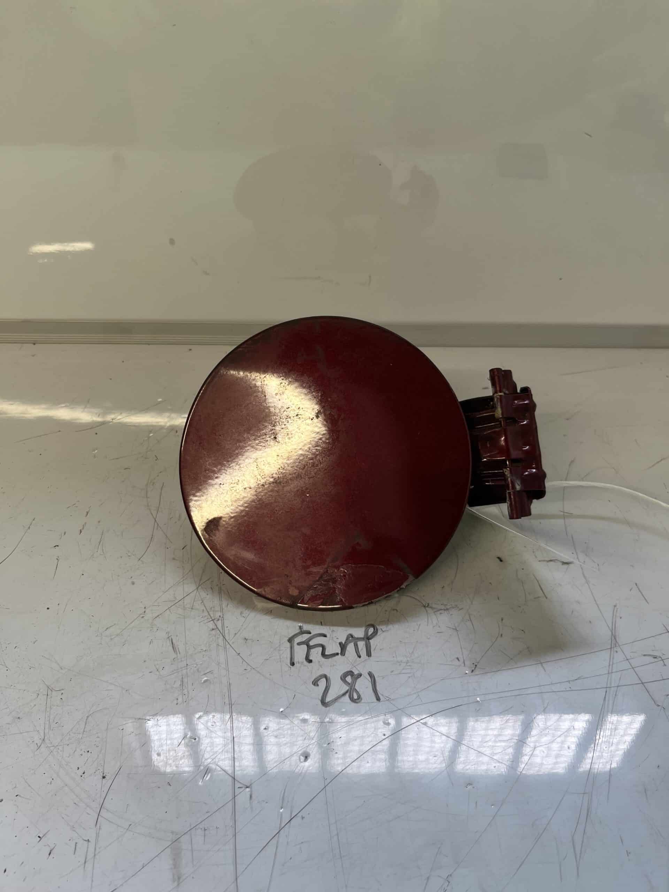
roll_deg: -0.4
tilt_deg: -39.7
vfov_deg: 67.3
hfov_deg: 53.1
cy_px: 446
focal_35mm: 26
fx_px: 670
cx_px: 334
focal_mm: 5.1
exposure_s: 1/100
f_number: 1.6
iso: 64
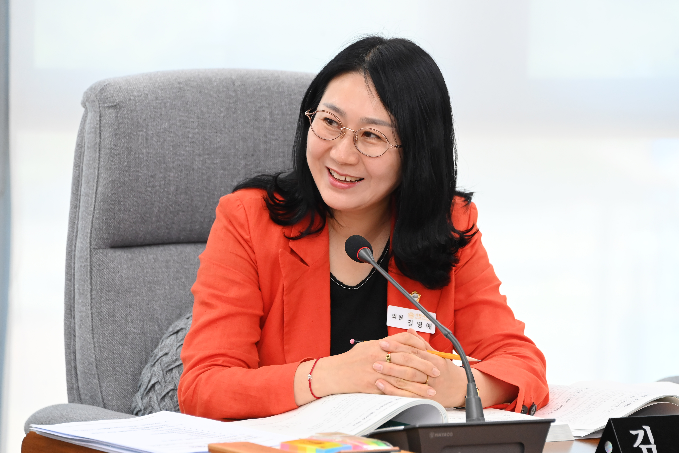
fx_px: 3961
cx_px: 340
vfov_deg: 6.5
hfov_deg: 9.8
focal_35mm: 210
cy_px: 226
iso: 4000
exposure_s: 1/250
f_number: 6.3
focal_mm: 210
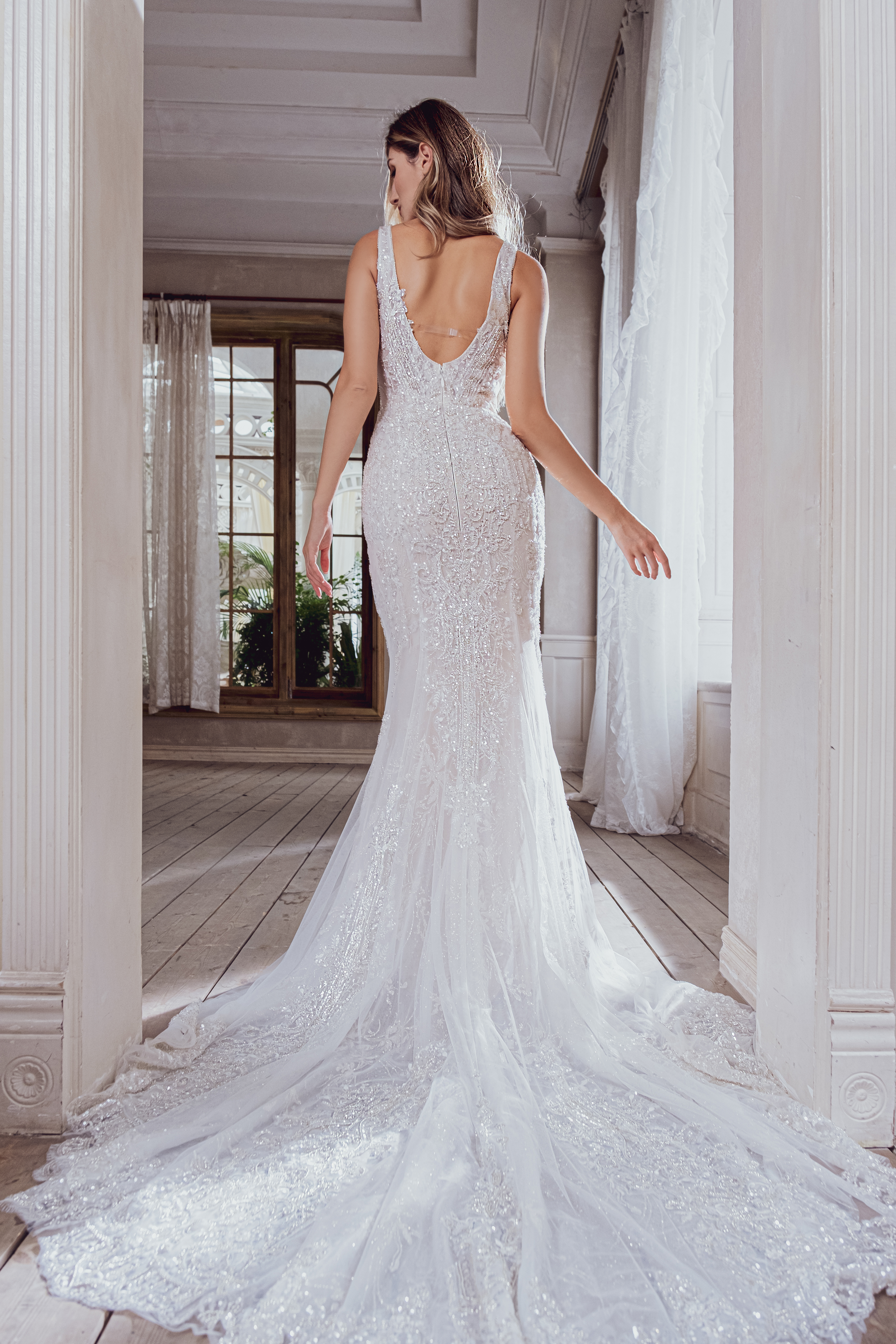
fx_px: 896
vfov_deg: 73.7
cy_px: 672
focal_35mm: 24
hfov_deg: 53.1
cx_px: 448
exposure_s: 1/160
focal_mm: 16
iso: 500
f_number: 3.6
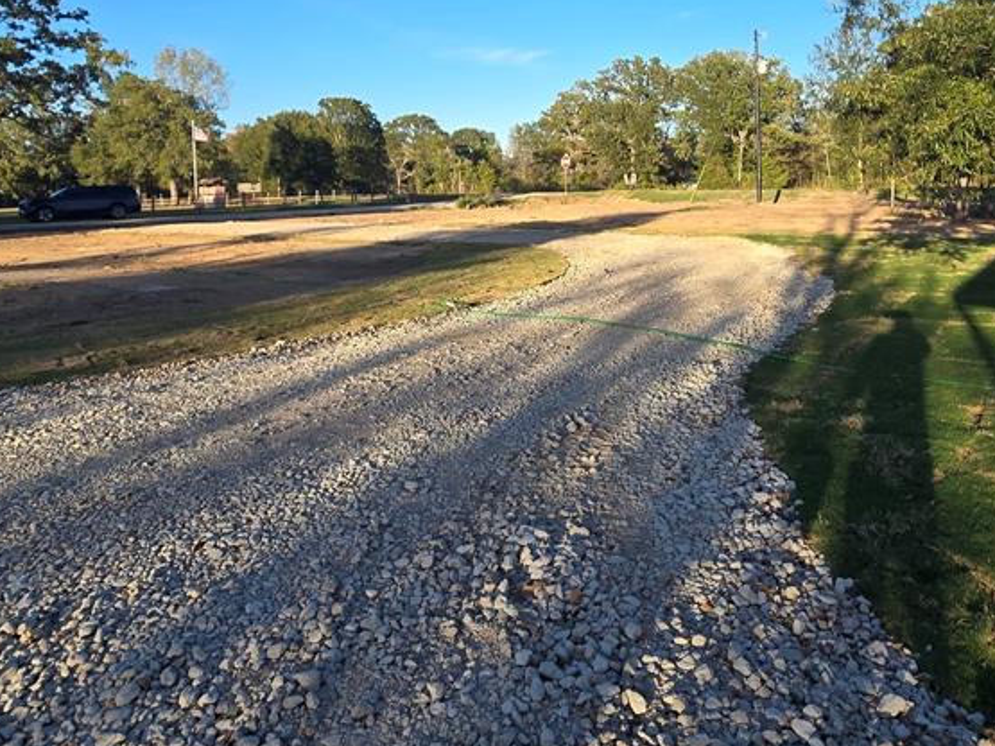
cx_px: 561
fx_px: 690
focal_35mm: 24
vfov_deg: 55.0
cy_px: 219
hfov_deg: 71.3
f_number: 2.2
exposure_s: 1/825
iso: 50
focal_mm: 2.2
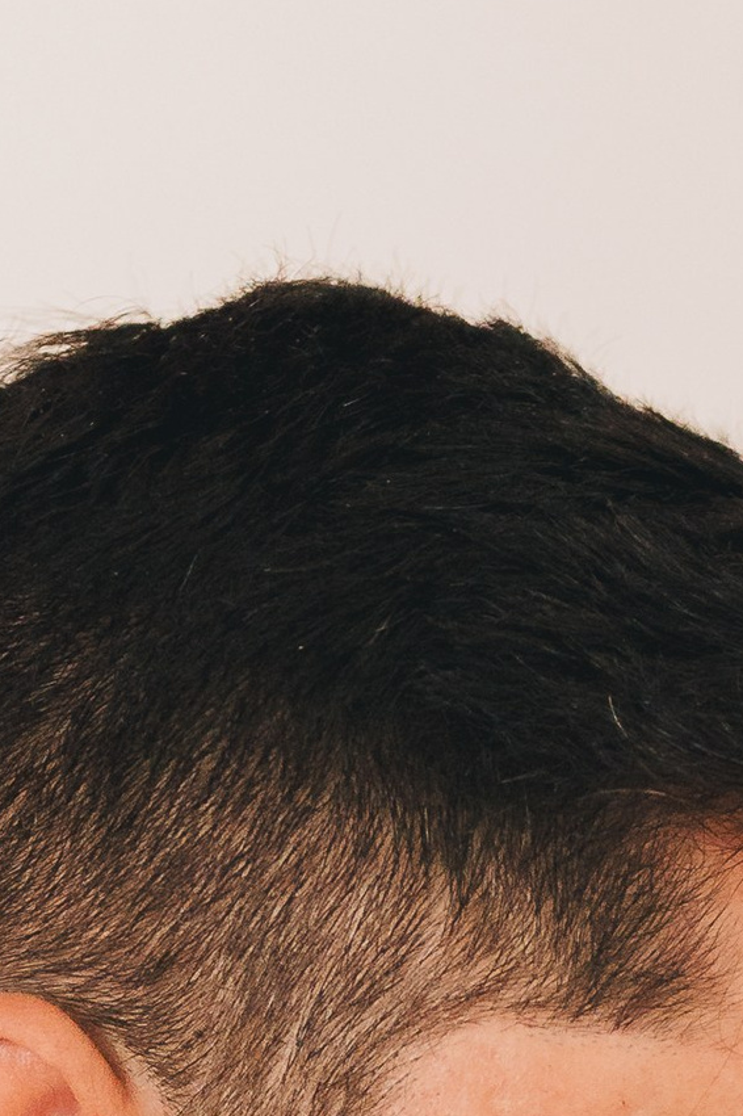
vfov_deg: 8.5
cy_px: 2424
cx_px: 845
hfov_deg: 6.0
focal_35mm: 226
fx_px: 7002
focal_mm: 50
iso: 2500
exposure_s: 1/400
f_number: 1.8
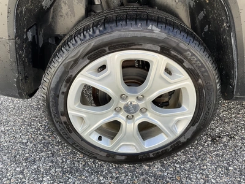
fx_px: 205
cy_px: 92
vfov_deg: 48.2
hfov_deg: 61.7
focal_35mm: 29
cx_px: 122
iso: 25
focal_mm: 3
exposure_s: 1/299
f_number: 1.8
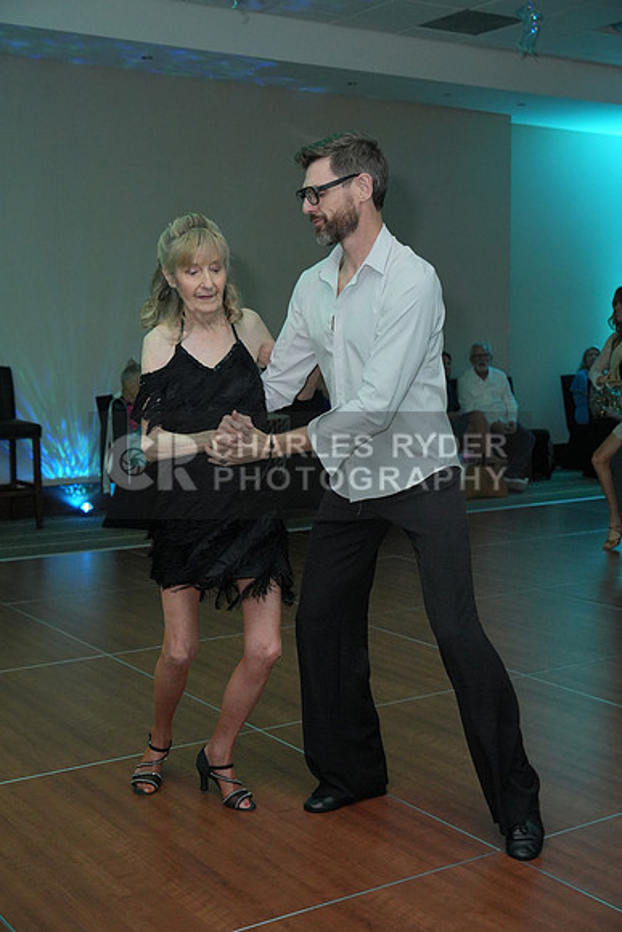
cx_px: 311
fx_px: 1243
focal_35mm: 48
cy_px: 466
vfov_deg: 41.1
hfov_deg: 28.1
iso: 3200
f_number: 4.5
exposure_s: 1/200
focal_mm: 48
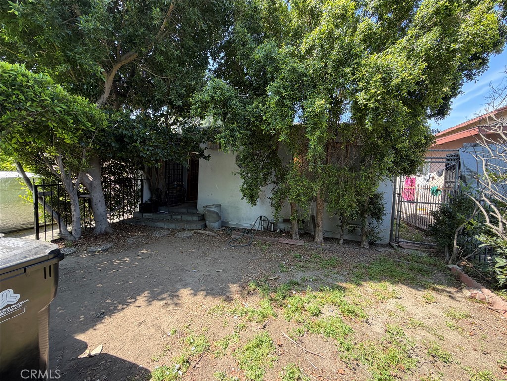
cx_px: 254
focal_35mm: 14
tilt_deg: -2.1
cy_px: 190
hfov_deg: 102.1
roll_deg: -2.5
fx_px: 205
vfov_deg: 85.7
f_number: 2.2
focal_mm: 2.22
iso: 40
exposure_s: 1/152
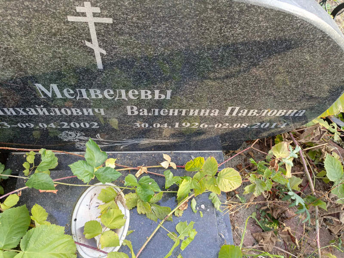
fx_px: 248
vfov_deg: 54.9
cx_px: 172
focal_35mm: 25
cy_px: 129
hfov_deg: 69.4
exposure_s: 1/100
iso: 203
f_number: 1.69
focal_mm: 4.76
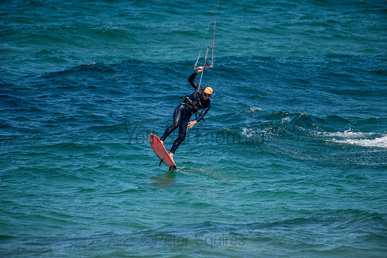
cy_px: 129
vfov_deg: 2.8
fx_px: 5376
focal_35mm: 500
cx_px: 194
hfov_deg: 4.1
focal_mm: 500
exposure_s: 1/2500
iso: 280
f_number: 5.6
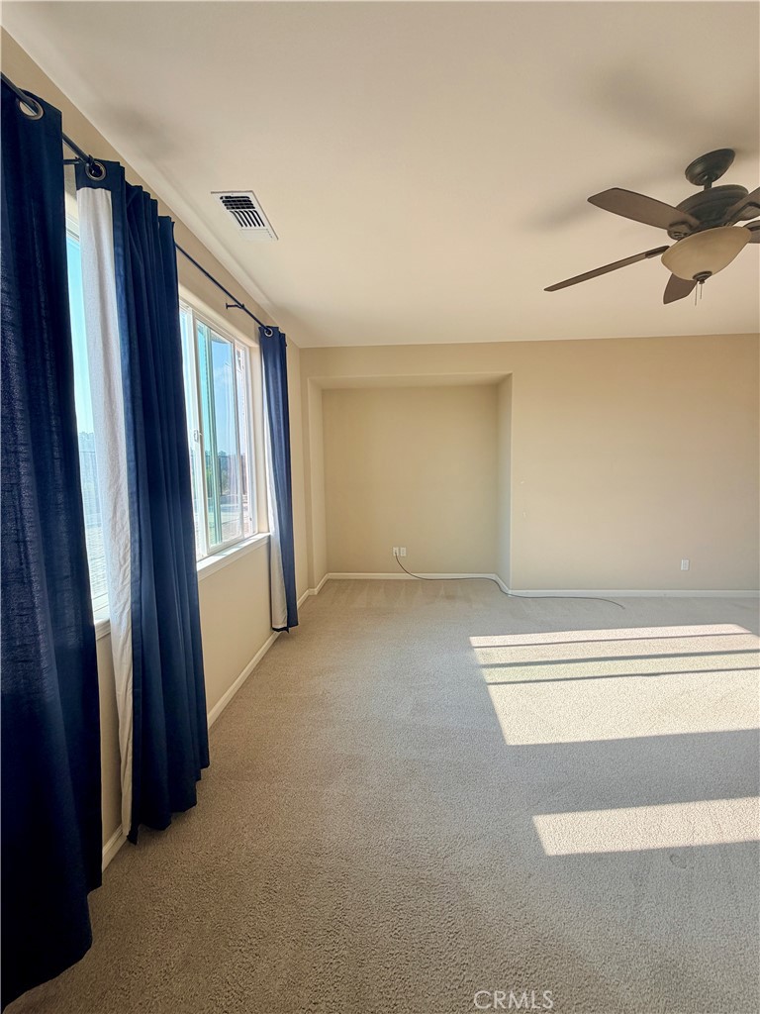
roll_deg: +1.4
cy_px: 507
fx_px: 410
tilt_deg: -4.6
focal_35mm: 14
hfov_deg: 85.7
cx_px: 380
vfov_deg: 102.1
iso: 40
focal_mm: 2.22
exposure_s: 1/161
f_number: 2.2
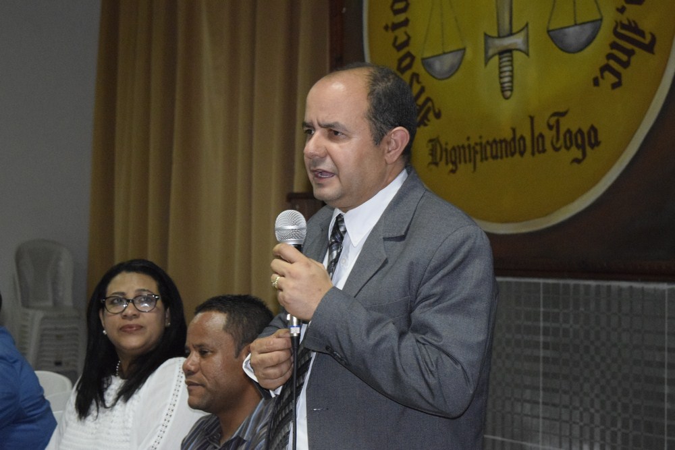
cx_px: 338
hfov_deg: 28.1
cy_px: 225
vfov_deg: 18.9
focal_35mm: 72
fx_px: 1350
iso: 6400
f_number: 5.3
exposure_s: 1/100
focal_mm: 48
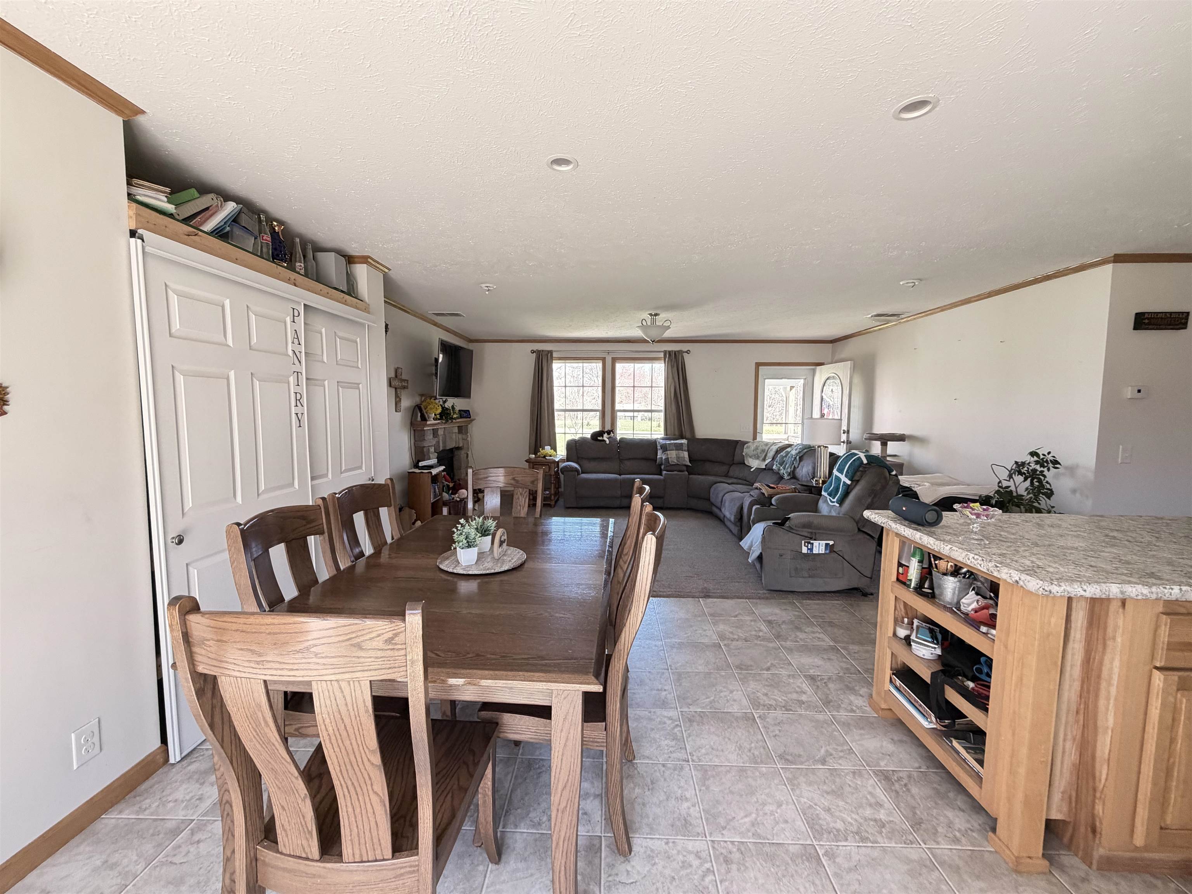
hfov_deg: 102.1
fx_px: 482
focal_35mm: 14
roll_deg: +0.1
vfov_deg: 85.7
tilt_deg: -3.1
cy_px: 447
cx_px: 596
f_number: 2.2
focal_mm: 2.22
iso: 320
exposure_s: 1/84
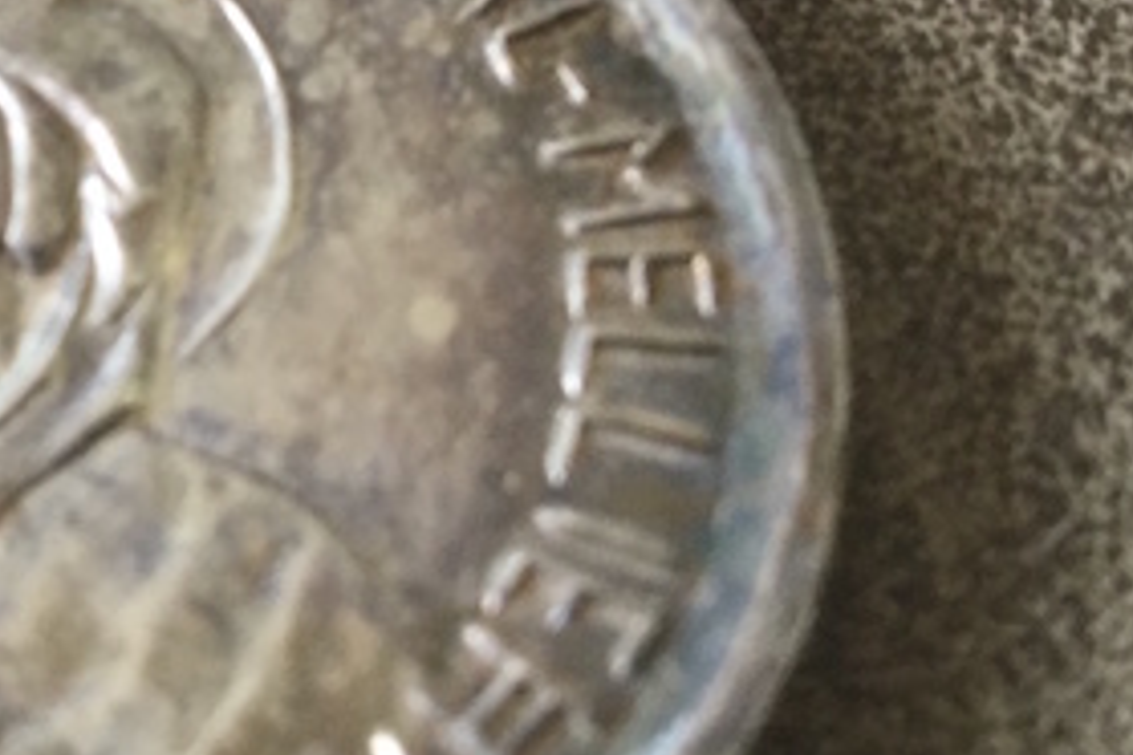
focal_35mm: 74
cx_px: -12
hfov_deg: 25.9
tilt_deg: -56.7
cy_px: 215
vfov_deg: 18.3
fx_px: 2329
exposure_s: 1/33
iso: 40
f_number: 2.4
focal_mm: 3.3
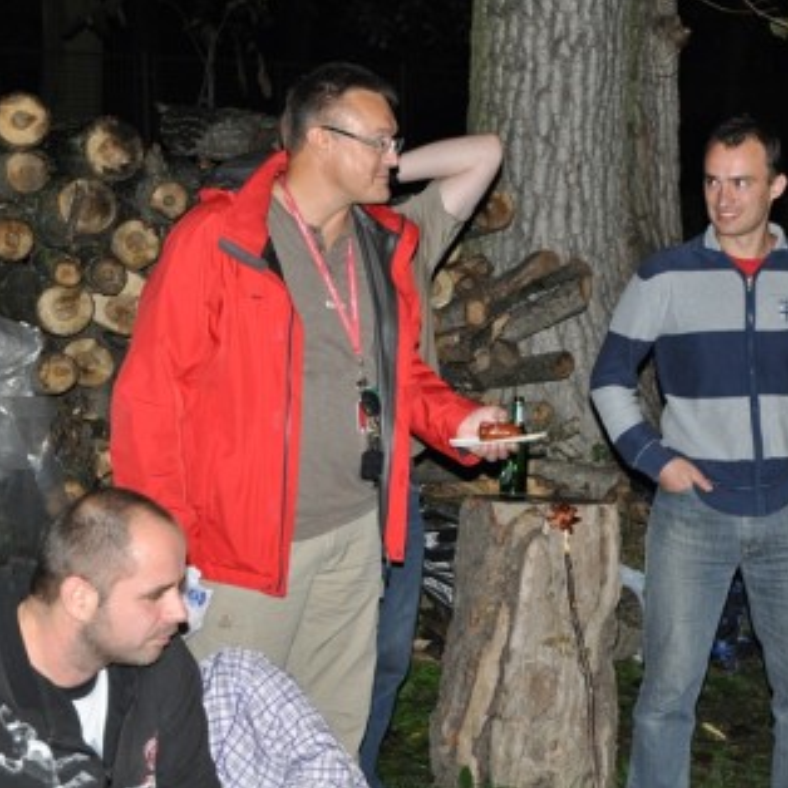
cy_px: 391
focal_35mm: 74
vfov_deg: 23.4
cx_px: 540
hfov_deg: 23.2
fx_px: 1906
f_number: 4.5
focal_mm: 38
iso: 800
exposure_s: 1/60
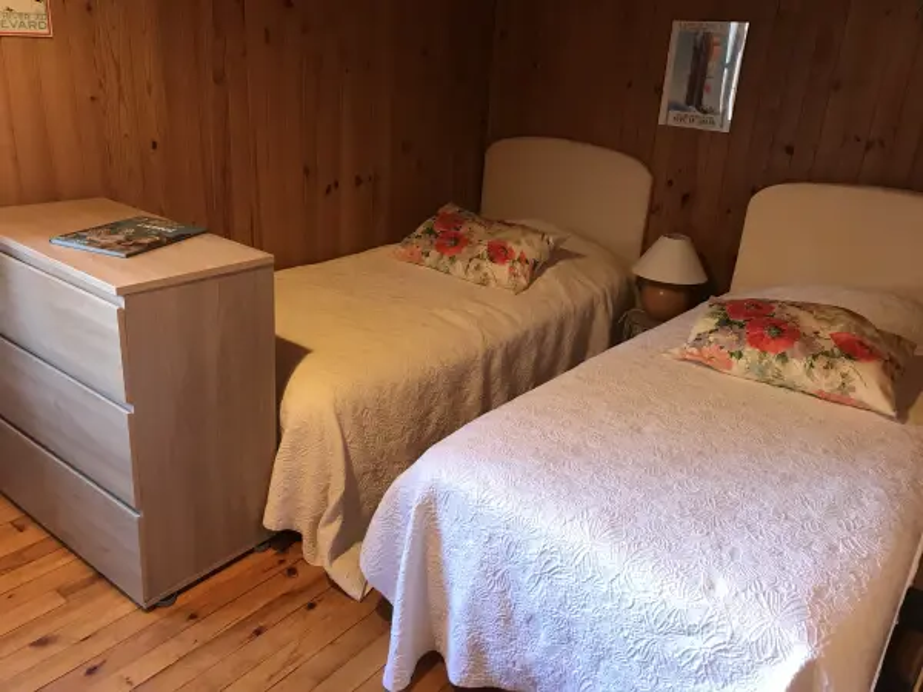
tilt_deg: -20.1
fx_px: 747
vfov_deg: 49.7
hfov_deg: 63.4
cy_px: 346
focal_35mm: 28
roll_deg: -3.0
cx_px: 462
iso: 64
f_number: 1.8
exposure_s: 1/17
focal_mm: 3.99
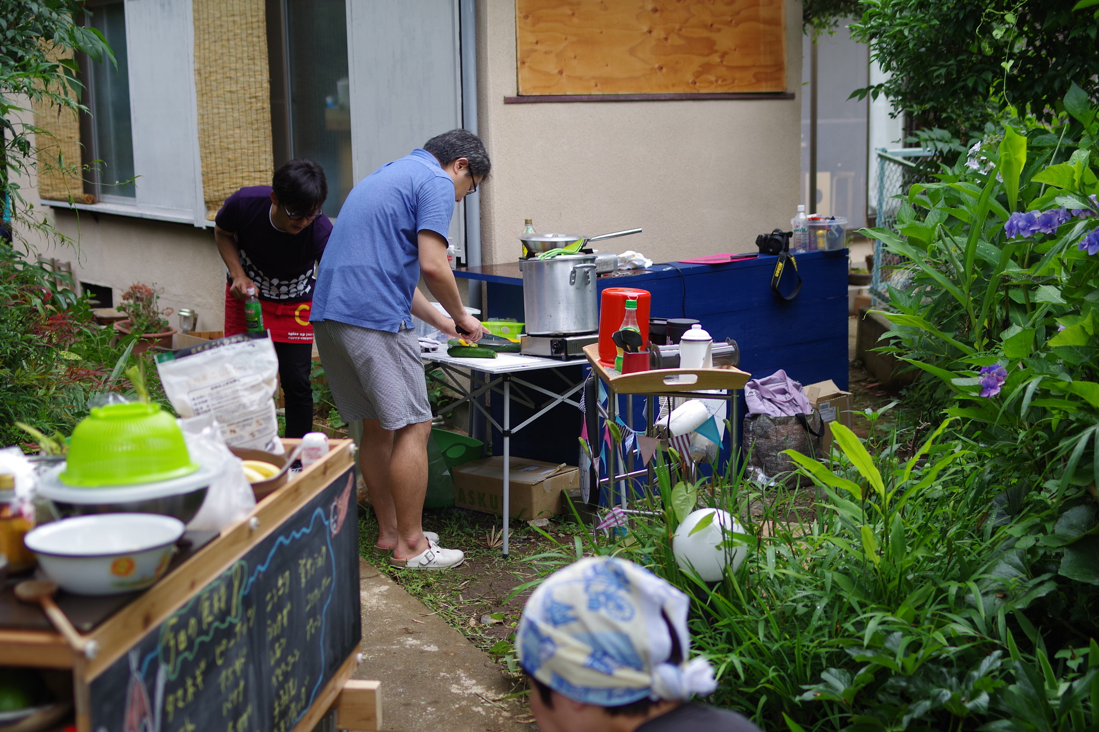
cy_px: 366
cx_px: 550
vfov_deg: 29.2
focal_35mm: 46
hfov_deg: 42.7
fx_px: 1404
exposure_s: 1/160
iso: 100
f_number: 2.8
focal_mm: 31
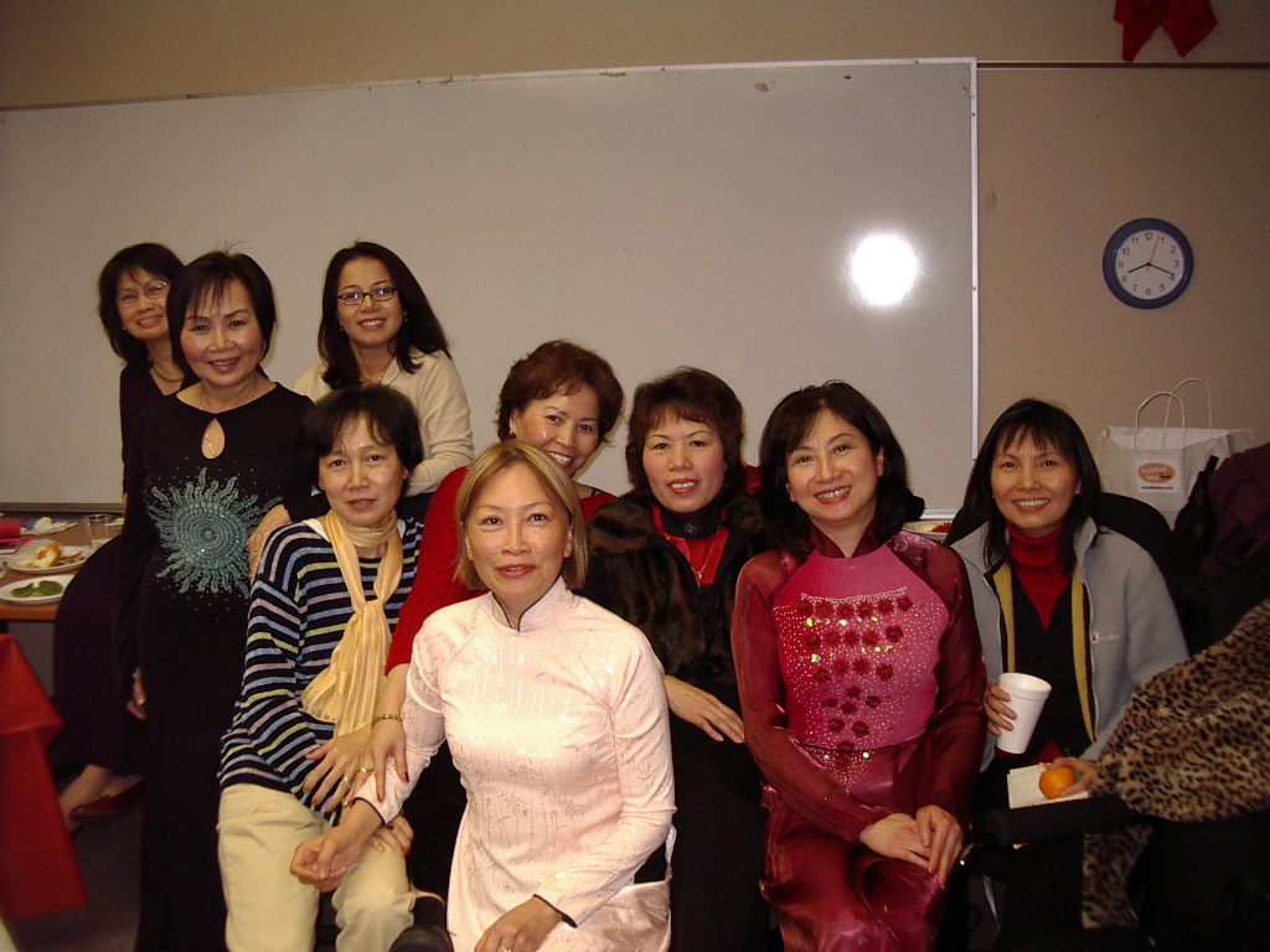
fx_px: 1394
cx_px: 635
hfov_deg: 49.0
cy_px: 476
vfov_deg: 37.7
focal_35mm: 38
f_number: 2.6
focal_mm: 5.8
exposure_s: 1/60
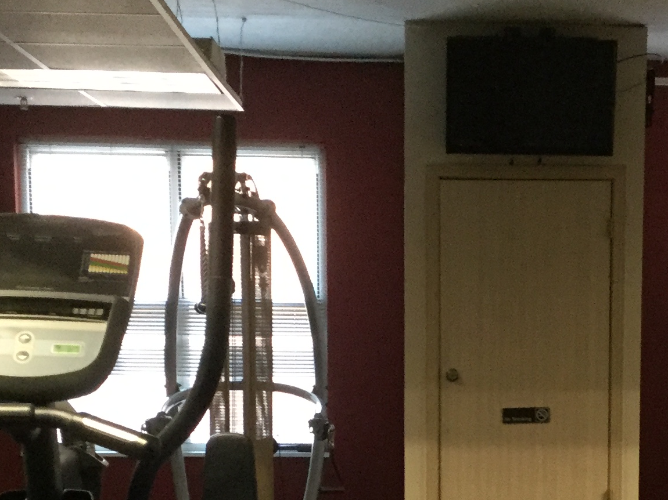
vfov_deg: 16.3
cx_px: 490
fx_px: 1698
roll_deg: -0.2
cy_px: 536
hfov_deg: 22.1
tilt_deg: -7.0
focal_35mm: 88
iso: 125
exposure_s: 1/30
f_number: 2.4
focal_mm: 3.3
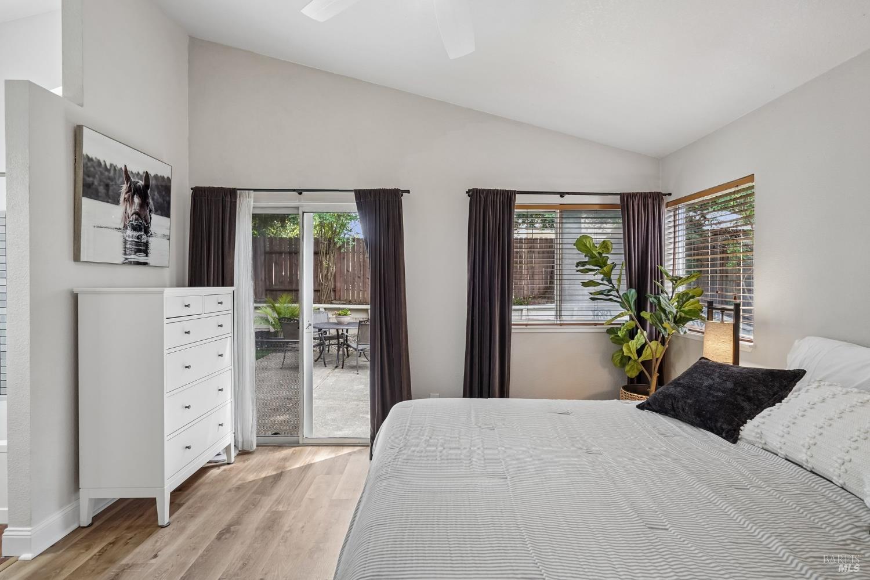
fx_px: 387
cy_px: 290
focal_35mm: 16
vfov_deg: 73.7
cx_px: 435
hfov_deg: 96.8
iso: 320
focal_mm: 16
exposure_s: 1/10
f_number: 8
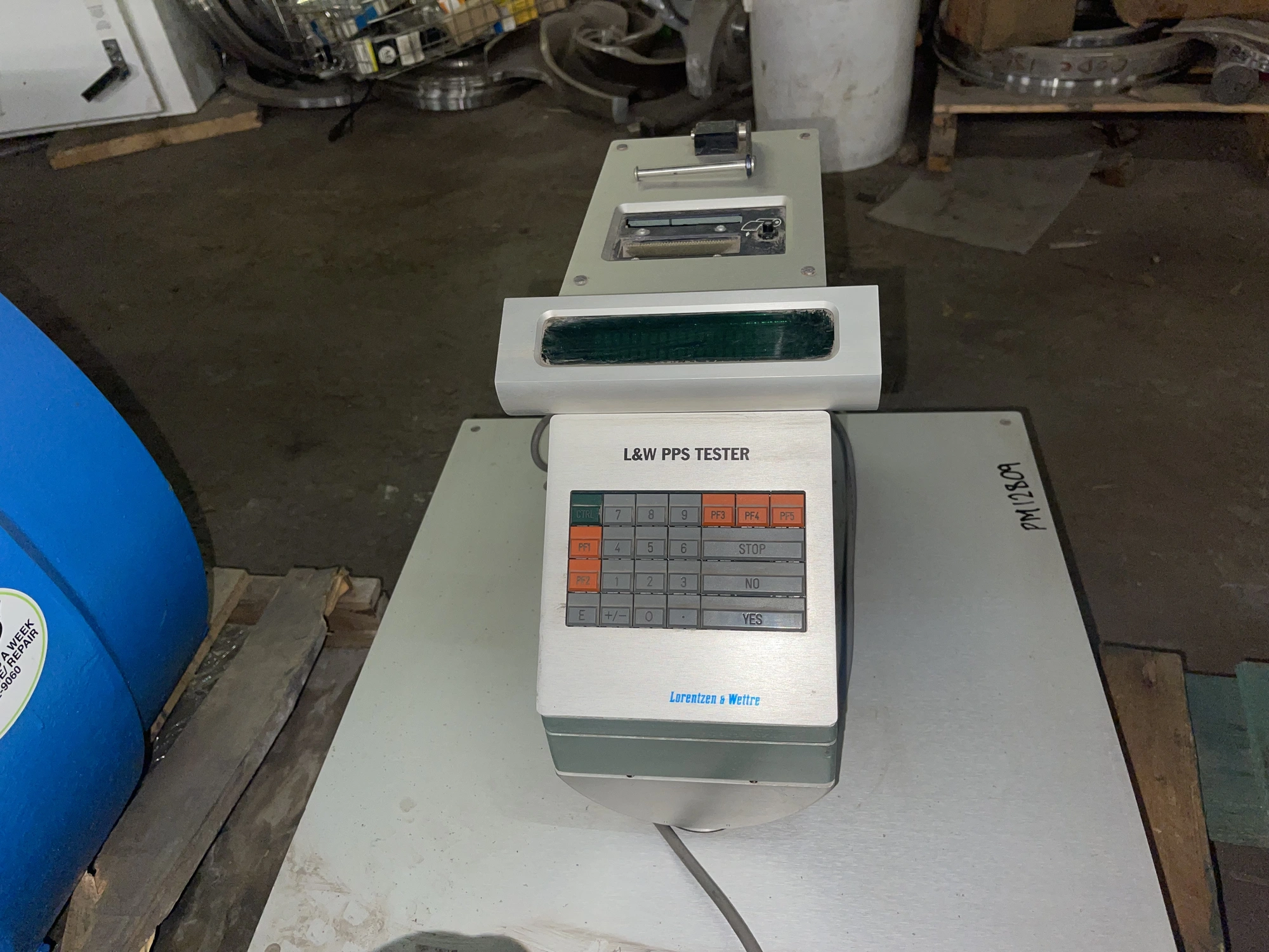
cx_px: 634
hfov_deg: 67.3
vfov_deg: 53.1
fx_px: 953
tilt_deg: -42.2
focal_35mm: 26
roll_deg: +8.7
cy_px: 476
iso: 32
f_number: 1.6
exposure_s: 1/43
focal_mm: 5.1
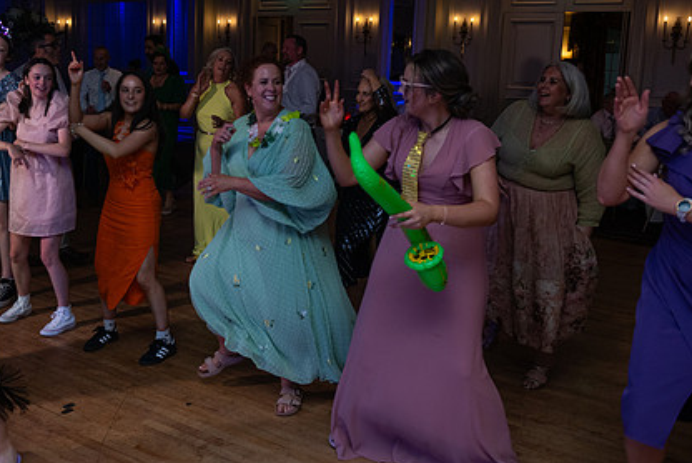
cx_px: 235
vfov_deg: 34.1
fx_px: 750
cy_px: 176
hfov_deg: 48.7
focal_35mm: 39
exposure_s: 1/160
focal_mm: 28
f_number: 3.5
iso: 640
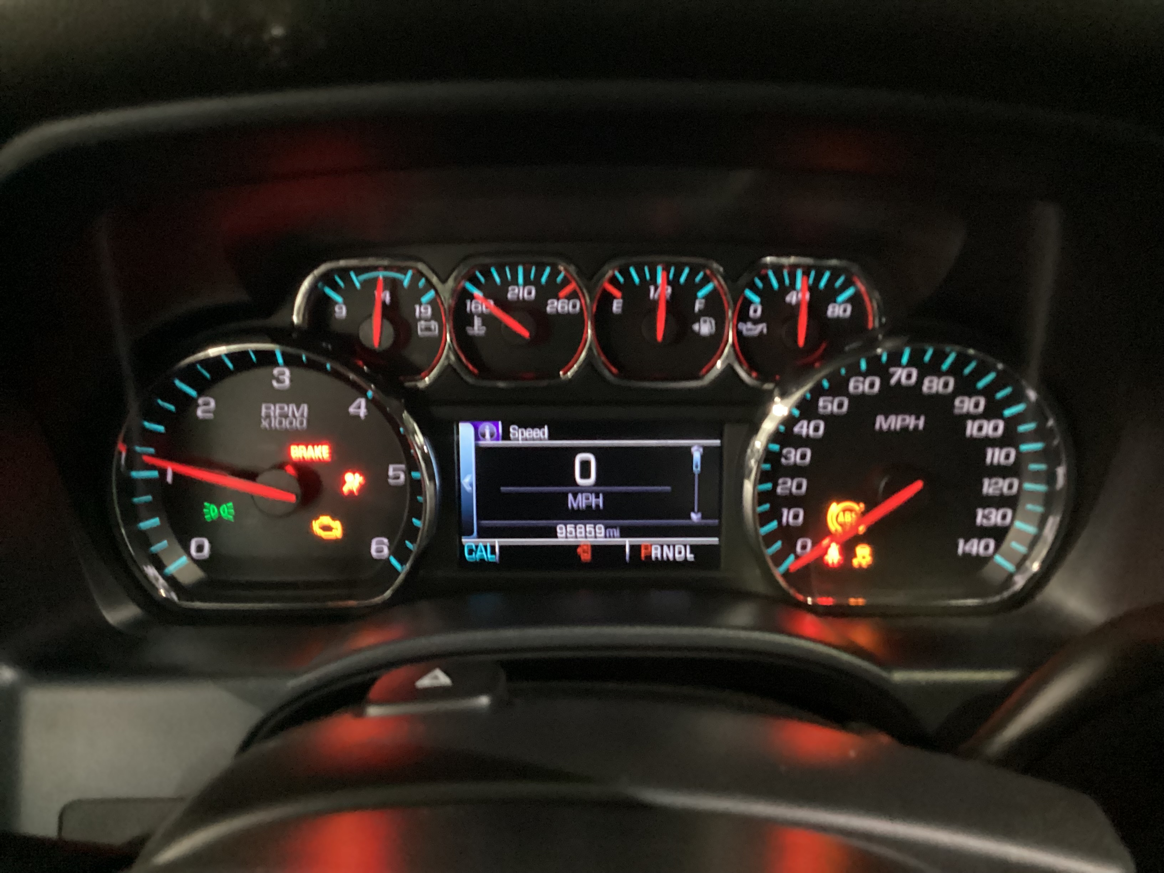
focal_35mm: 31
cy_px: 436
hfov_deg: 58.4
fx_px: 1042
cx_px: 582
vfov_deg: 45.4
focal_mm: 3.3
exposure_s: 1/17
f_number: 2.4
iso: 800
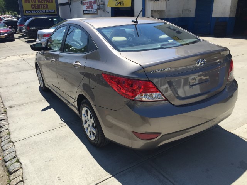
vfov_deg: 48.2
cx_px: 124
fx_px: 207
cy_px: 92
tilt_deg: -17.6
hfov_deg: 61.7
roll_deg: +2.2
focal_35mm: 29
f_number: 2.2
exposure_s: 1/1799
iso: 32
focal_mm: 4.15
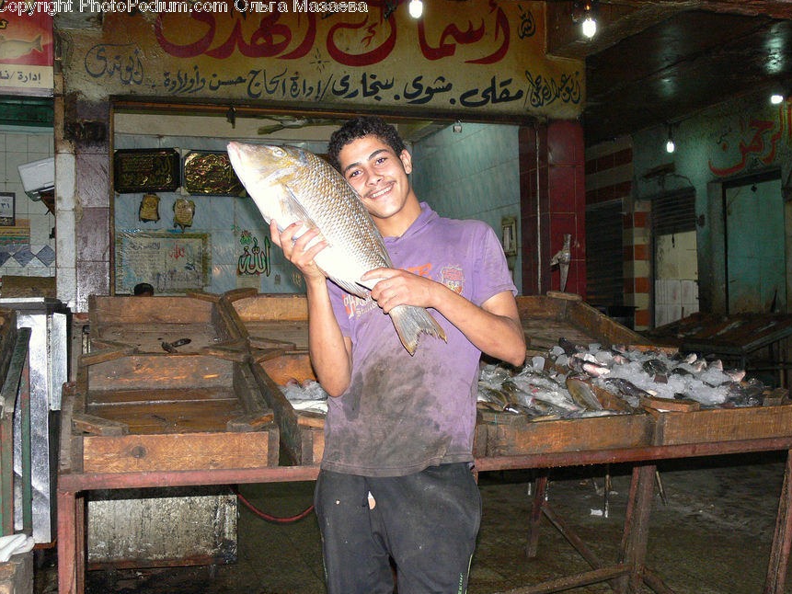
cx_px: 408
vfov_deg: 31.5
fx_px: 1053
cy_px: 294
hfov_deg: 41.2
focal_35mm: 46
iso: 200
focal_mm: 9.3
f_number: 3.2
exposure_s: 1/30
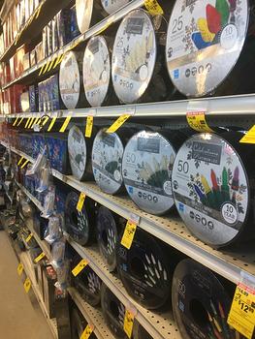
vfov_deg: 61.6
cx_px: 128
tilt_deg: -10.4
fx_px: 284
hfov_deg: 48.3
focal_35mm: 29
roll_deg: +1.7
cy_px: 170
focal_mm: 4.15
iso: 40
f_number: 2.2
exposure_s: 1/30
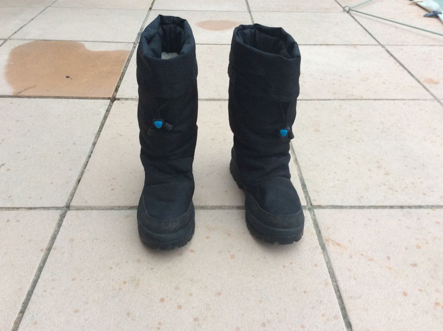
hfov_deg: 56.9
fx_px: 409
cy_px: 166
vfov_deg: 44.1
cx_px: 222
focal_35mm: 32
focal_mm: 3.3
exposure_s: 1/25
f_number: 2.4
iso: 80
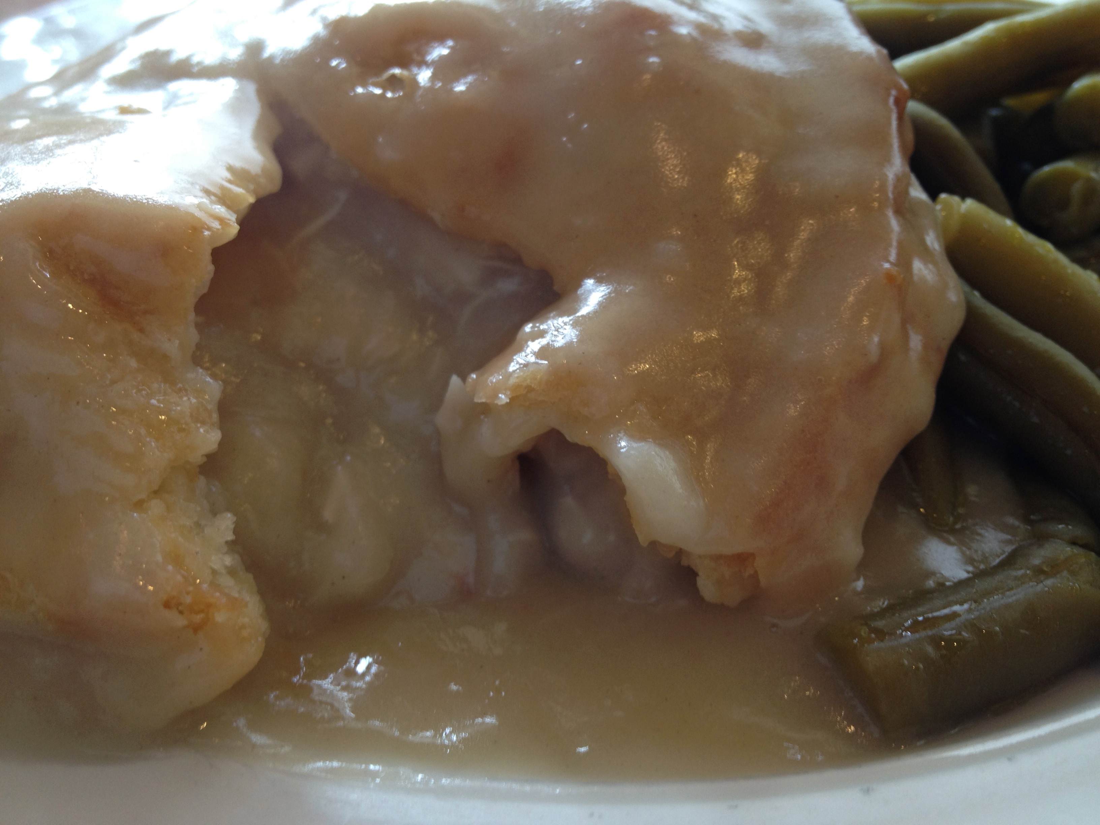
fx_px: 1112
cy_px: 412
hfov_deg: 52.6
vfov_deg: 40.7
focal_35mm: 35
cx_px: 550
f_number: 2.4
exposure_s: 1/24
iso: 64
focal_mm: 4.28
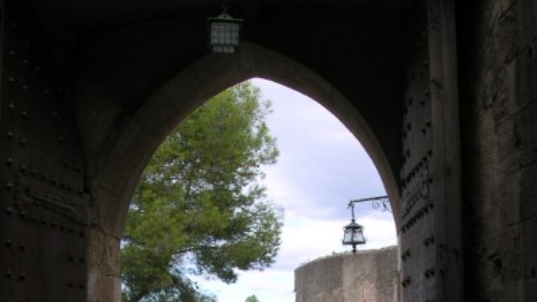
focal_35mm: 54
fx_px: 769
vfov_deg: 21.6
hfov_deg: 38.5
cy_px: 285
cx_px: 268
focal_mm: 5.6
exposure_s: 1/300
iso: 100
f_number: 4.5
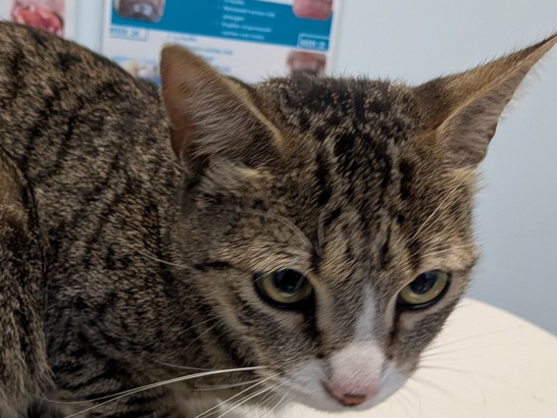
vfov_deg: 31.6
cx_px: 161
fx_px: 724
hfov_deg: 41.2
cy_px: 315
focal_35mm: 45
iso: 671
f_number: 1.7
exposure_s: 1/120
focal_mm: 4.53
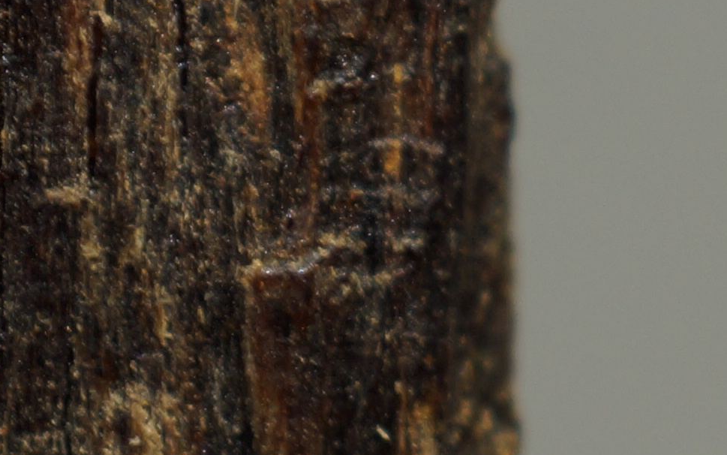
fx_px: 5628
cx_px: -27
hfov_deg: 7.4
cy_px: -63
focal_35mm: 284
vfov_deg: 4.6
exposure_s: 1/160
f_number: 4
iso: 100
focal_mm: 30
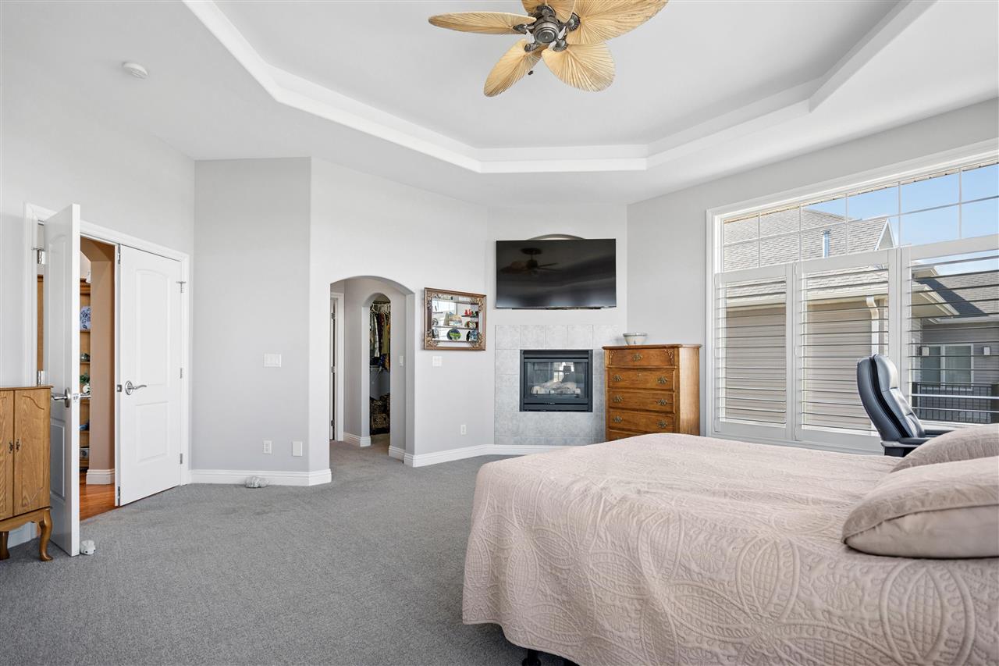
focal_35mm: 16
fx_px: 444
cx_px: 500
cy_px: 333
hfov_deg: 96.7
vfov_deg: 73.7
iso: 1600
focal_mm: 16
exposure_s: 1/640
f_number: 4
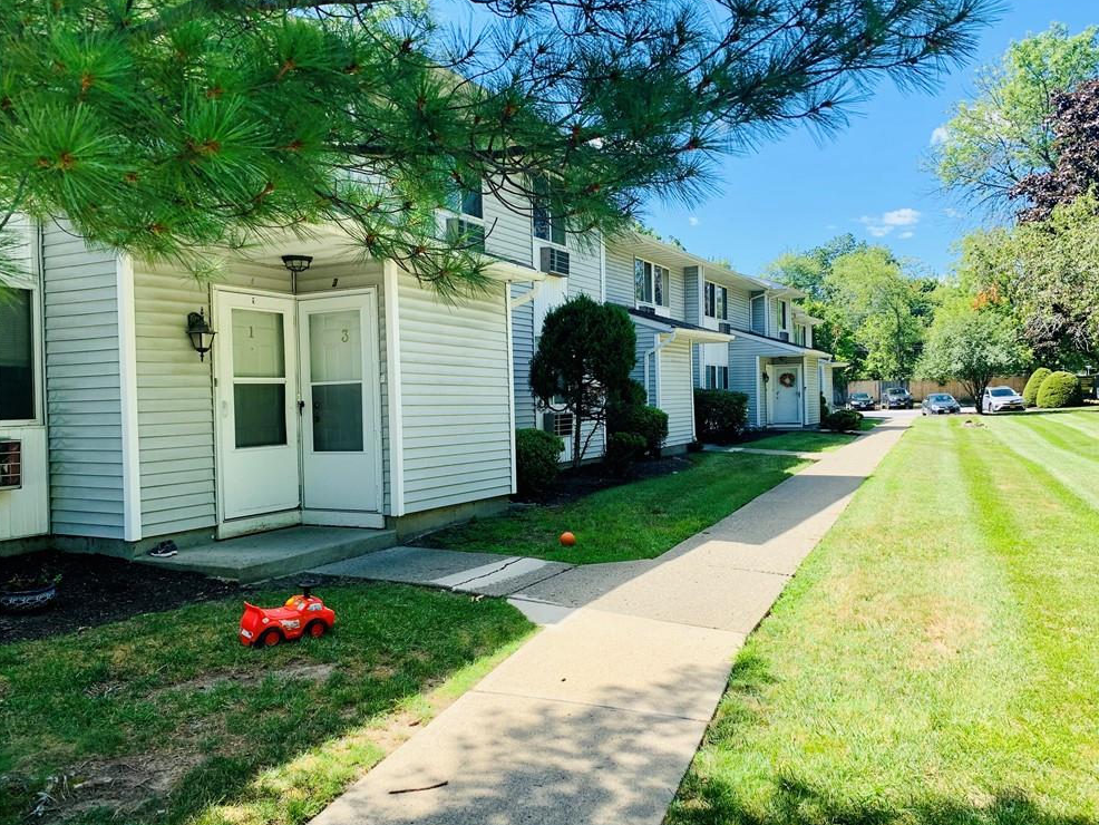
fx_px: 857
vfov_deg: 51.4
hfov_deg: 65.3
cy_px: 414
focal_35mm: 27
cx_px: 564
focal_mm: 4.25
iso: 25
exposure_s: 1/743
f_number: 1.8
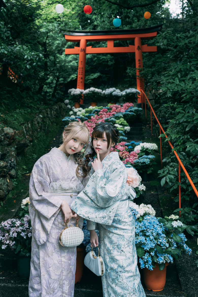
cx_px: 99
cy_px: 148
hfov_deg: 37.9
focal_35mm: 35
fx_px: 289
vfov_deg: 54.4
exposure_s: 1/100
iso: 80
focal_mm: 35
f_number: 3.5
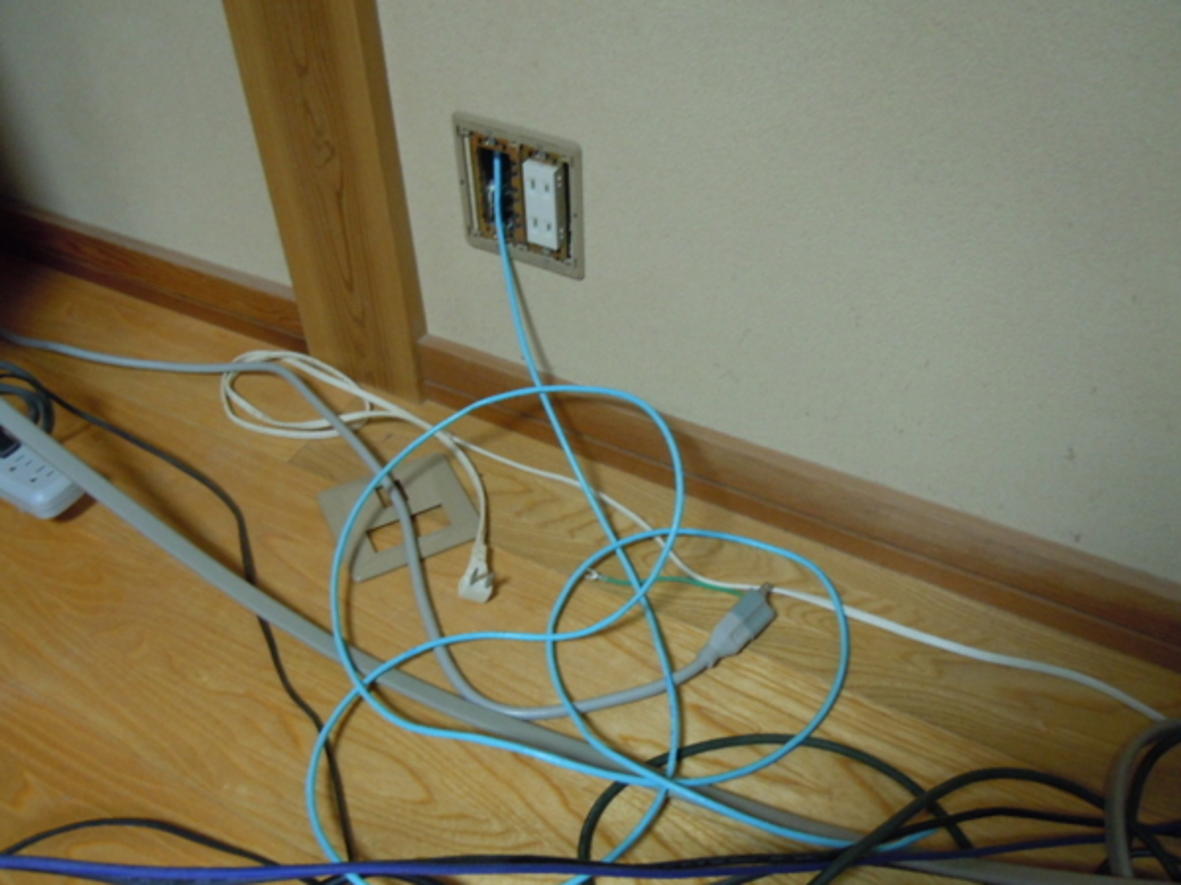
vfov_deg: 46.8
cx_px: 590
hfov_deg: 60.0
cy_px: 442
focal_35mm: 30
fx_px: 1024
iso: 400
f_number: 3.5
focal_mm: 5.4
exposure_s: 1/15
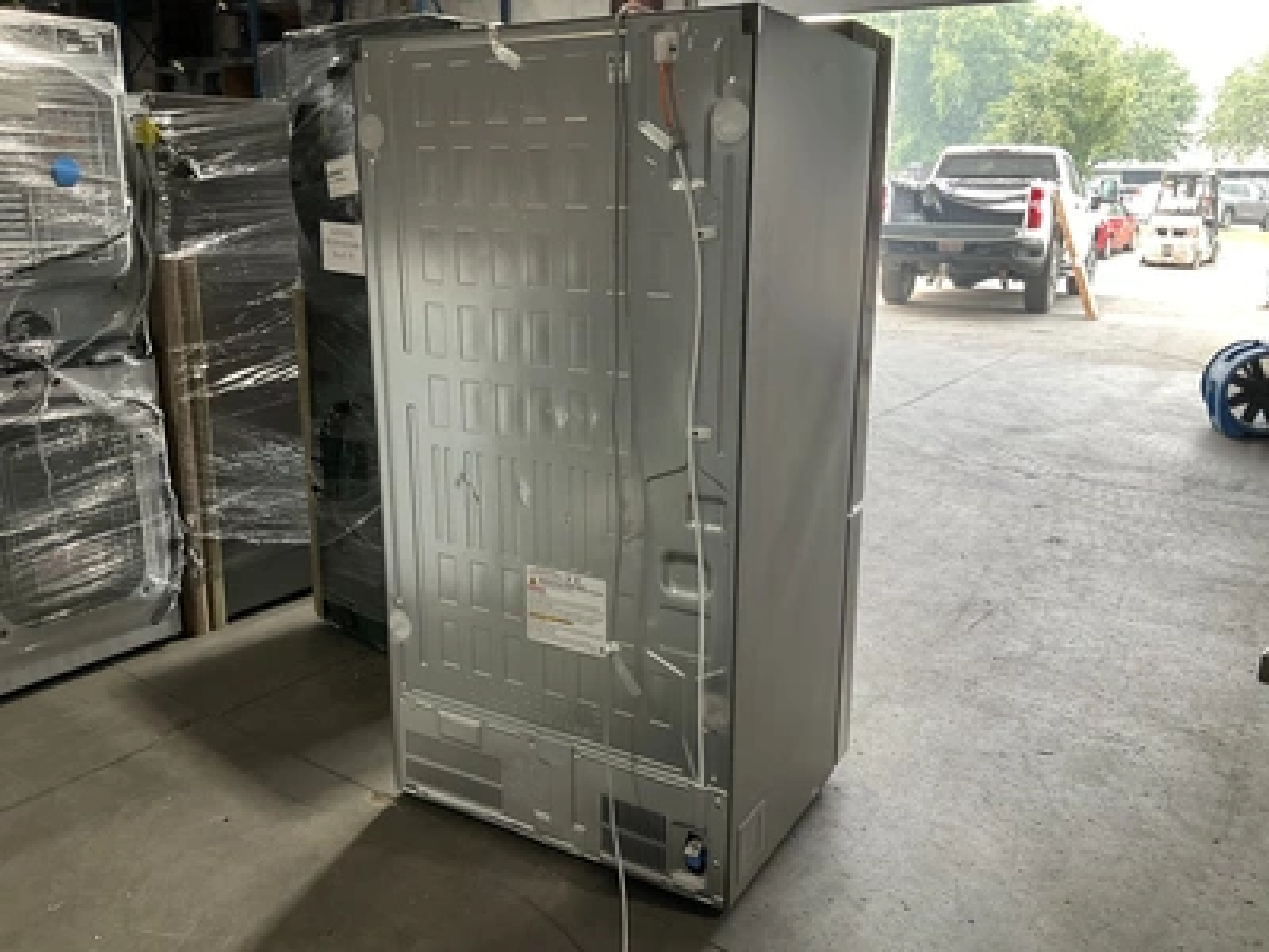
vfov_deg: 48.2
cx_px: 634
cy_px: 476
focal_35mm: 29
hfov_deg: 61.7
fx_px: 1063
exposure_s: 1/122
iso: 50
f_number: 1.8
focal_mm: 3
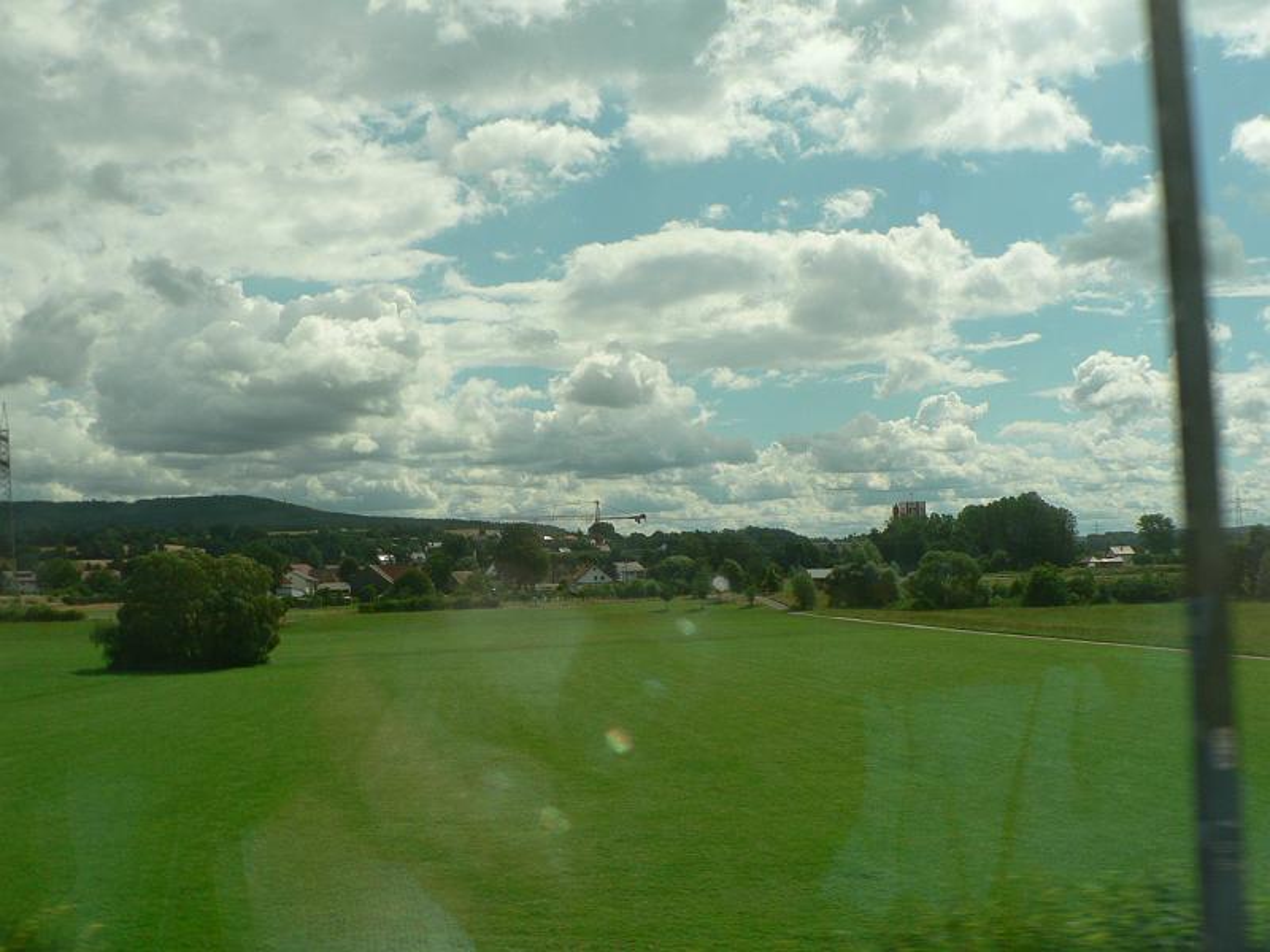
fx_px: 1321
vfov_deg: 39.7
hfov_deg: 51.4
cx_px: 635
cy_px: 476
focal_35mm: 36
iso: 80
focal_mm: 6
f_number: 5
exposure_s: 1/400
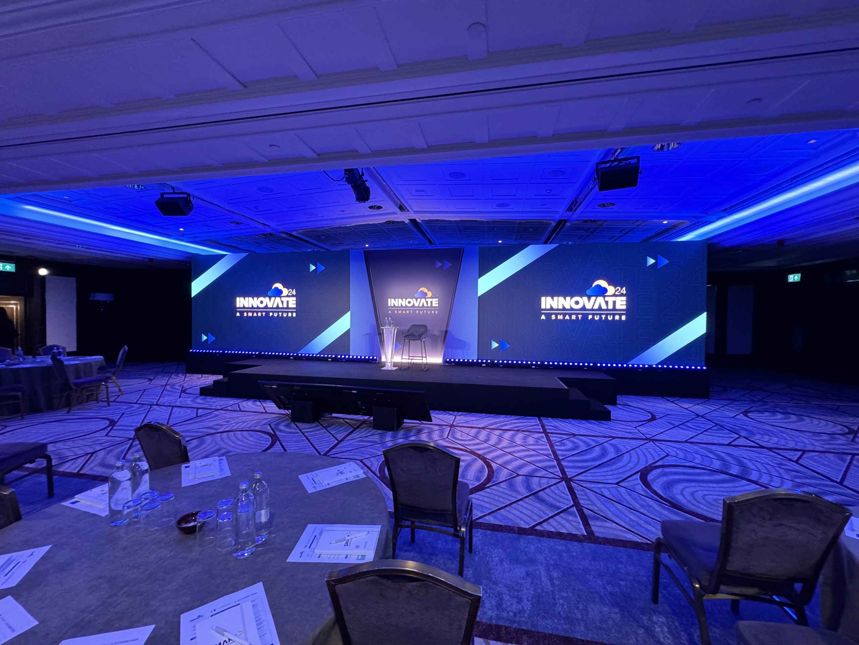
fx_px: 347
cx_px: 430
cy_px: 322
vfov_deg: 85.7
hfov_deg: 102.1
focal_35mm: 14
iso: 500
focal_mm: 2.22
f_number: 2.2
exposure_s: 1/50
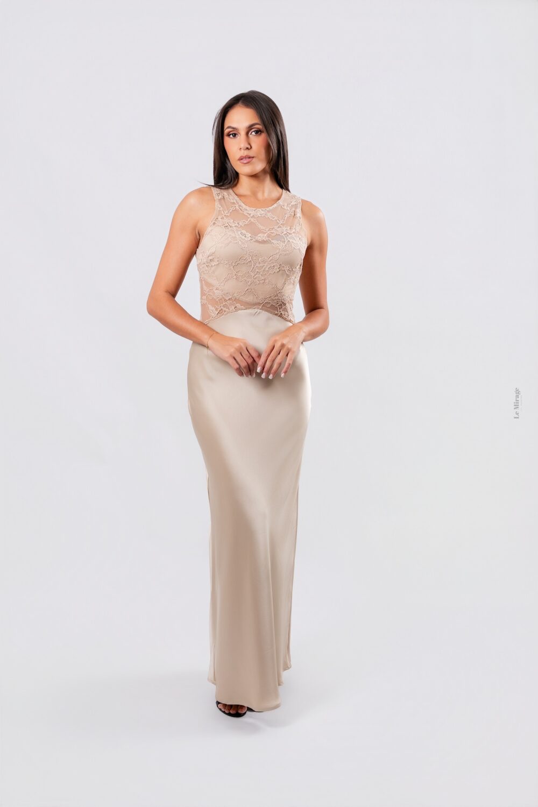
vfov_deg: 39.6
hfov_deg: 27.0
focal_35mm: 50
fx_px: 1121
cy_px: 404
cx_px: 269
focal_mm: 33.7
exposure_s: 1/320
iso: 160
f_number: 2.8
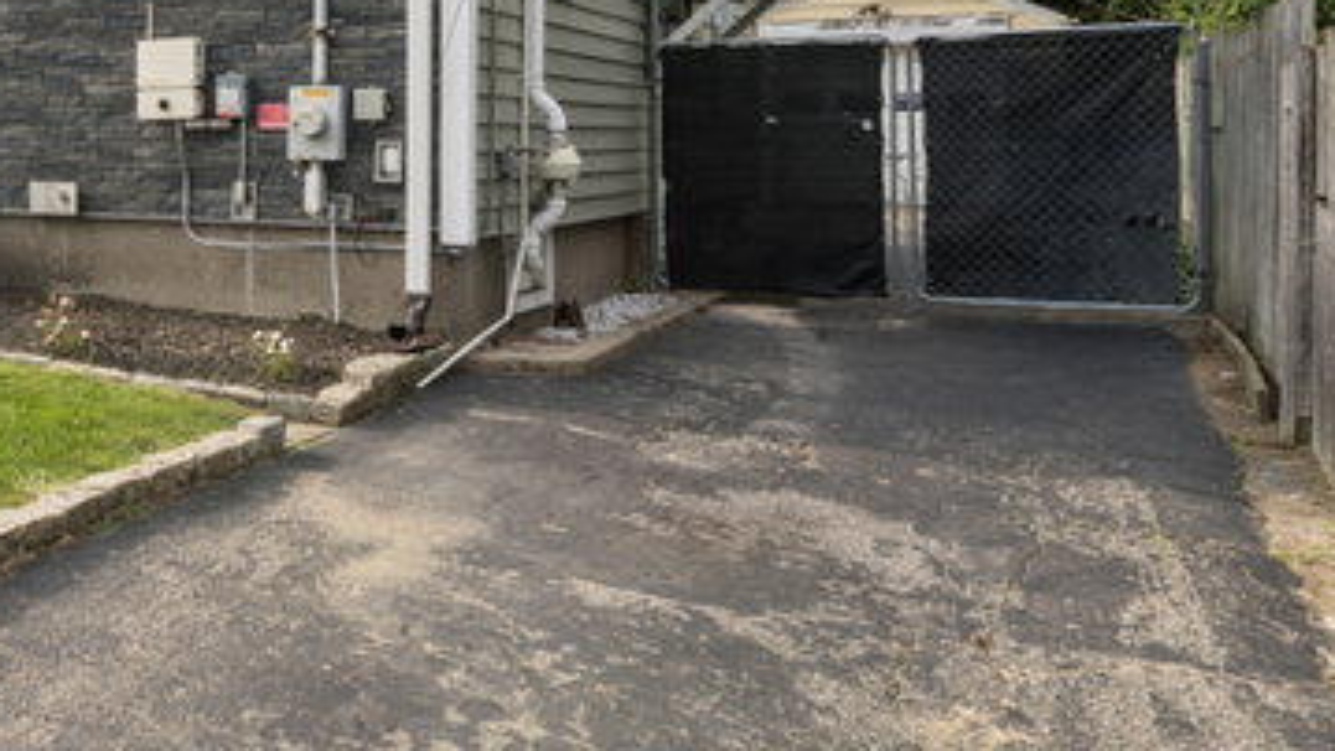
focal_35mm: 42
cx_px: -190
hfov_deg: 38.3
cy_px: 112
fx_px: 1496
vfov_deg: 27.4
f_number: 22
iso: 100
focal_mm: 16.1
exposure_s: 1/15
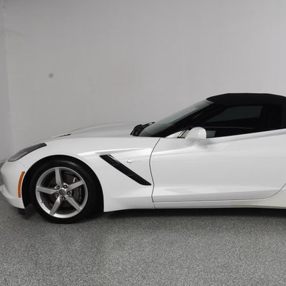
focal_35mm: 45
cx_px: 208
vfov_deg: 37.6
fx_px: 421
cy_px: 144
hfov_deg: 36.8
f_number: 11
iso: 100
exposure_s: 1/160
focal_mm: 22
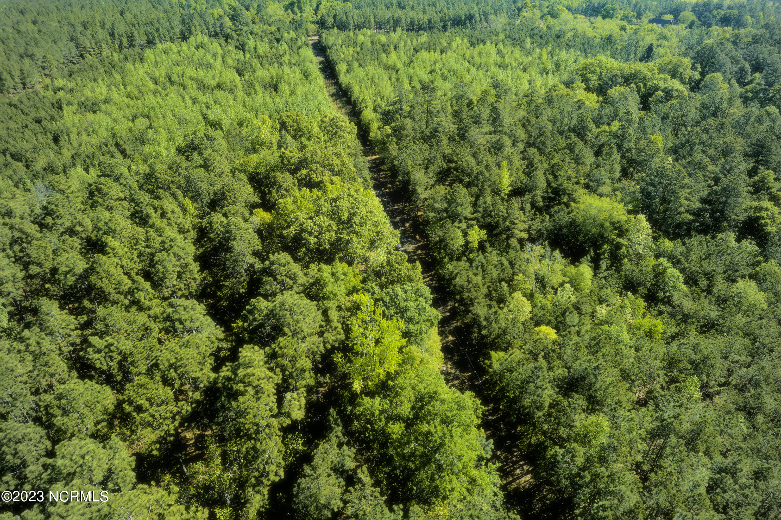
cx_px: 390
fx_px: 477
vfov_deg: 57.2
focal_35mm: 22
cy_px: 260
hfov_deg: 78.6
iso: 100
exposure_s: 1/500
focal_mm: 8.38
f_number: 2.8
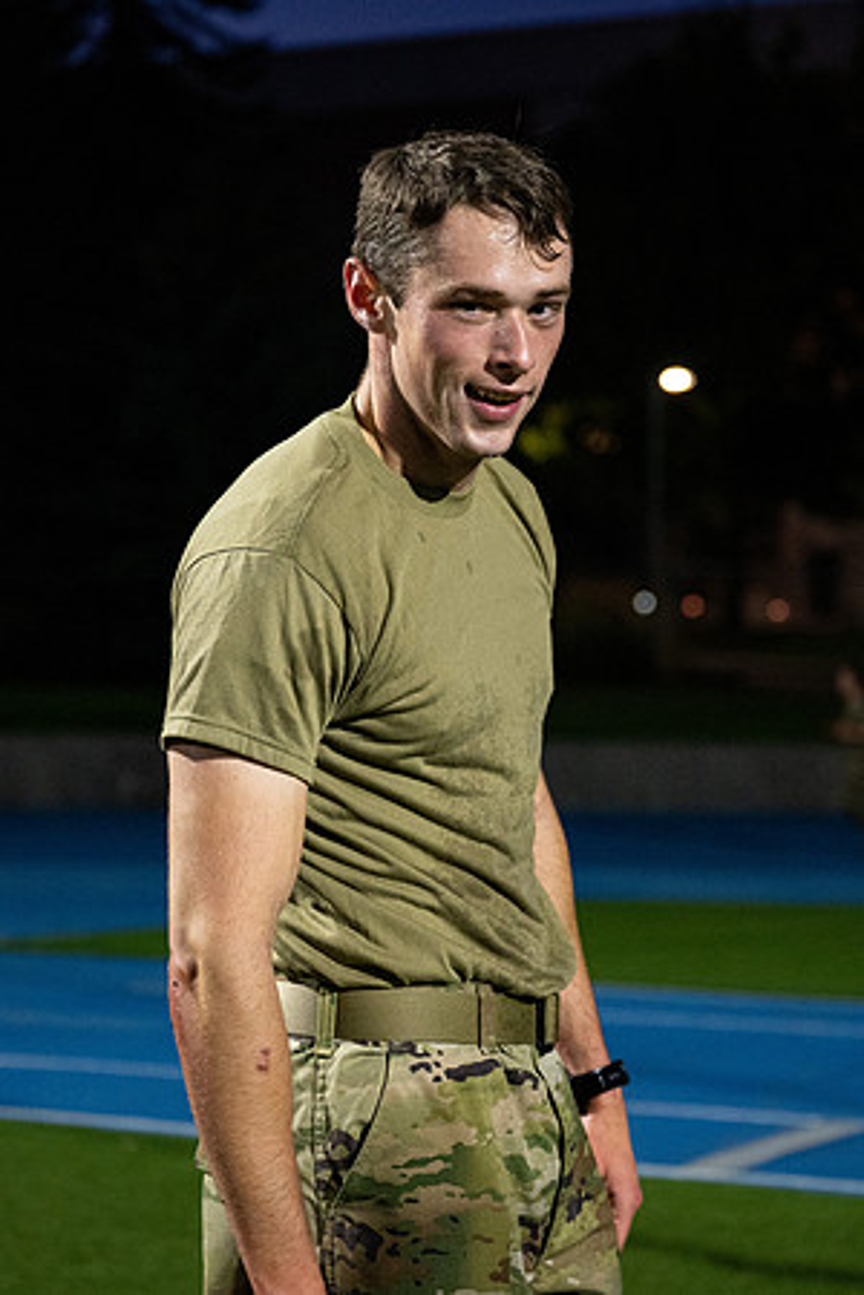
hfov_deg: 15.3
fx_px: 3207
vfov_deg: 22.8
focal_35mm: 89
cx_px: 424
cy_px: 611
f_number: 2.8
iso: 1600
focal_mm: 56
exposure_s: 1/320
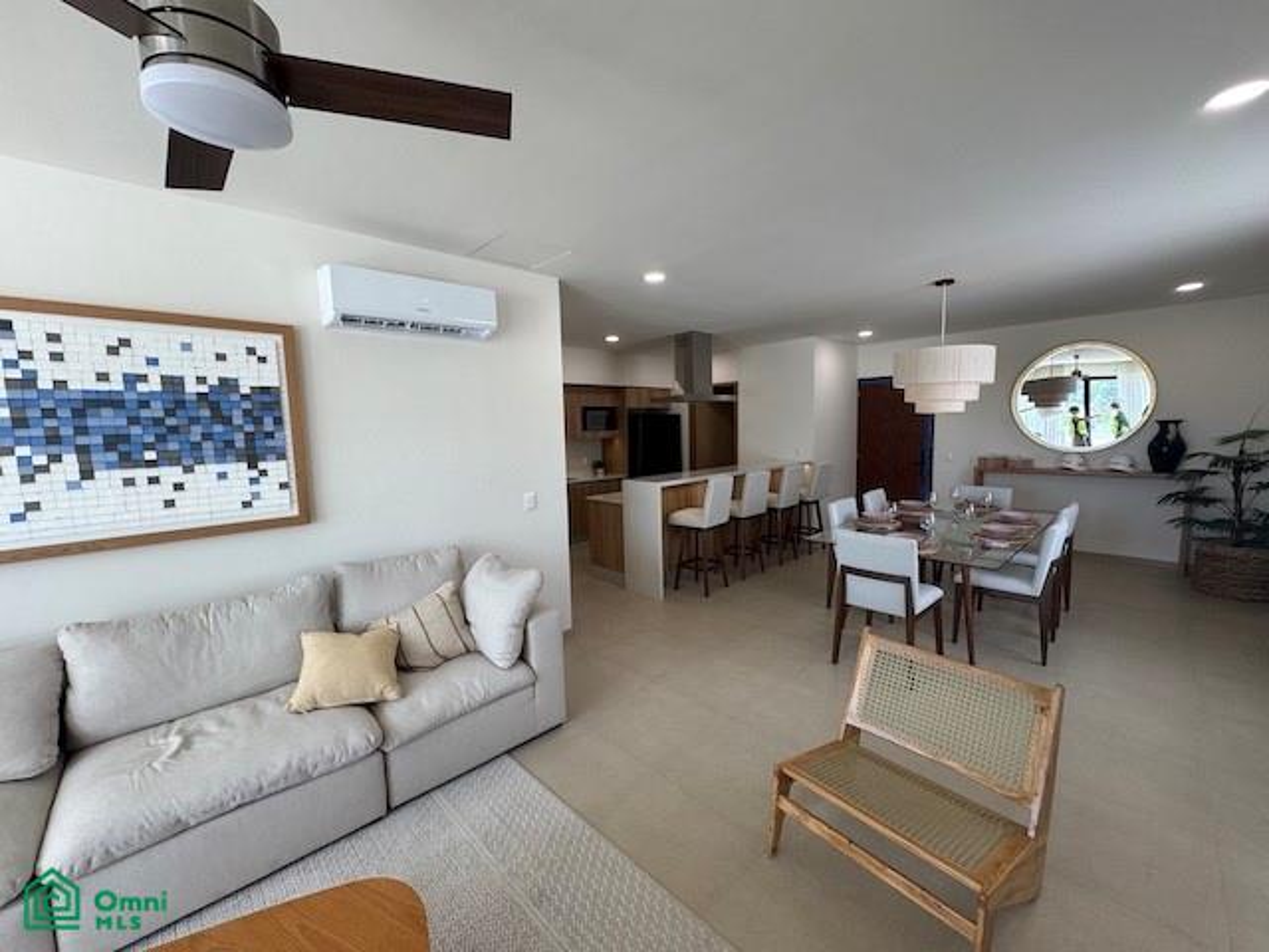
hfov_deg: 102.1
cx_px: 634
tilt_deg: -5.5
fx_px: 513
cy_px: 476
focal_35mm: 14
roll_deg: +1.2
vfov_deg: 85.7
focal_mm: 2.22
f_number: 2.2
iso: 80
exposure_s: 1/120
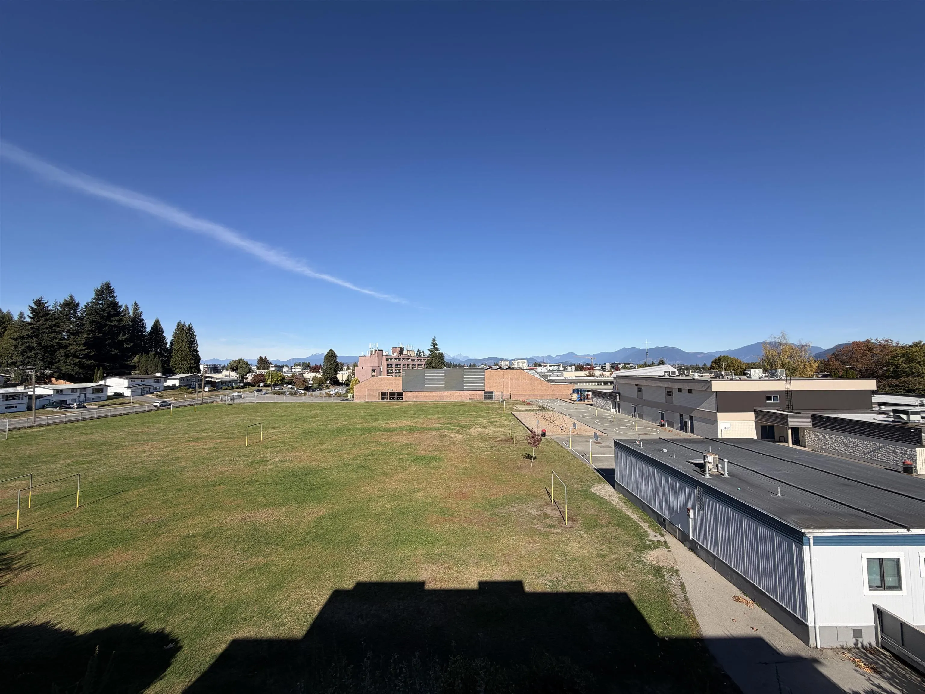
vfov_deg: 85.7
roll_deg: +0.2
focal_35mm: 14
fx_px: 374
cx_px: 462
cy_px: 347
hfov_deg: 102.1
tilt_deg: +3.5
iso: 20
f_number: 2.2
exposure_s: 1/841
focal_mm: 2.22
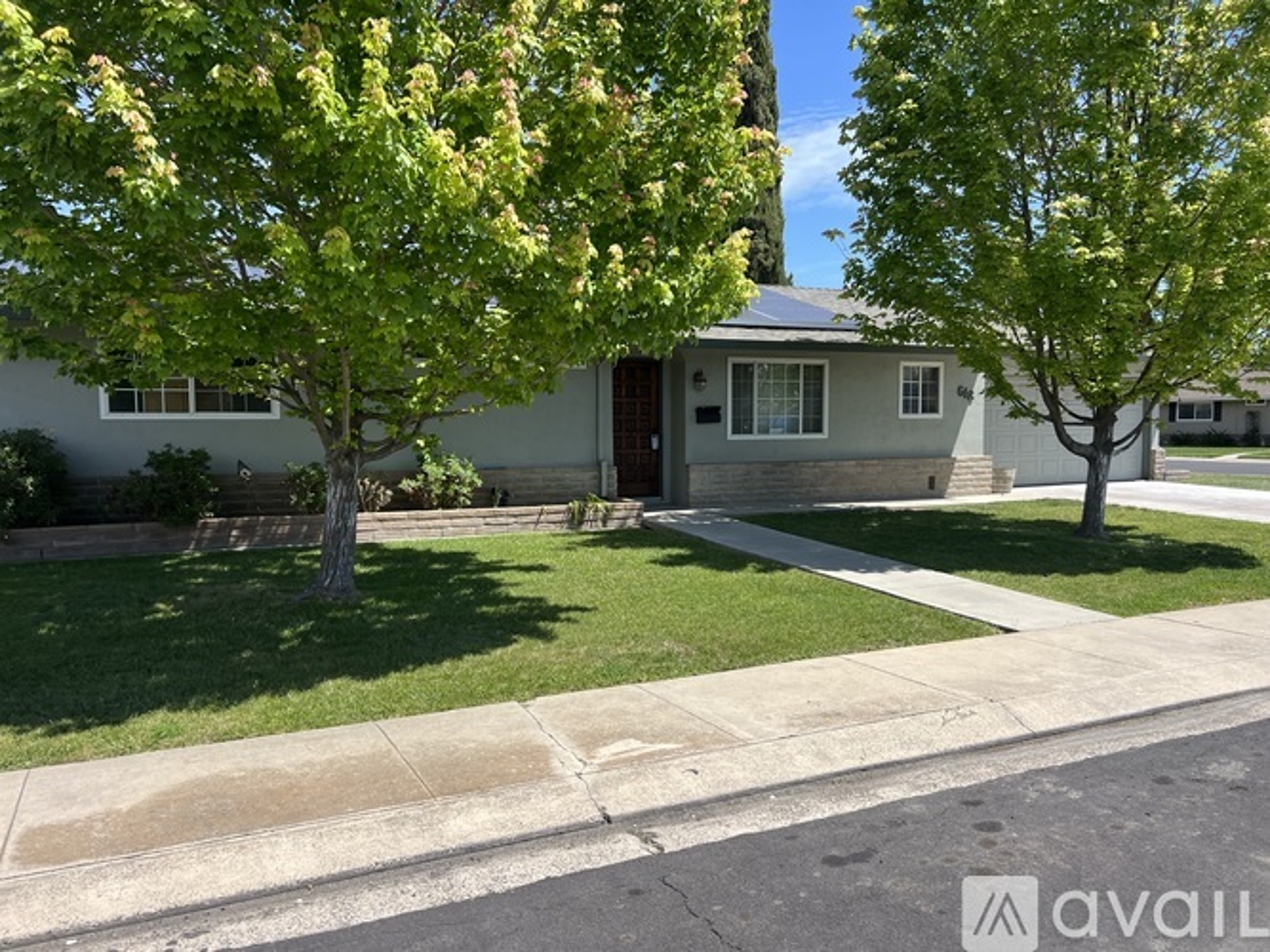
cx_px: 635
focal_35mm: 26
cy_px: 476
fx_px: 954
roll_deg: +2.4
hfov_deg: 67.3
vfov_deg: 53.0
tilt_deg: +0.0
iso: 50
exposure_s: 1/2695
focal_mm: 5.7
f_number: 1.5
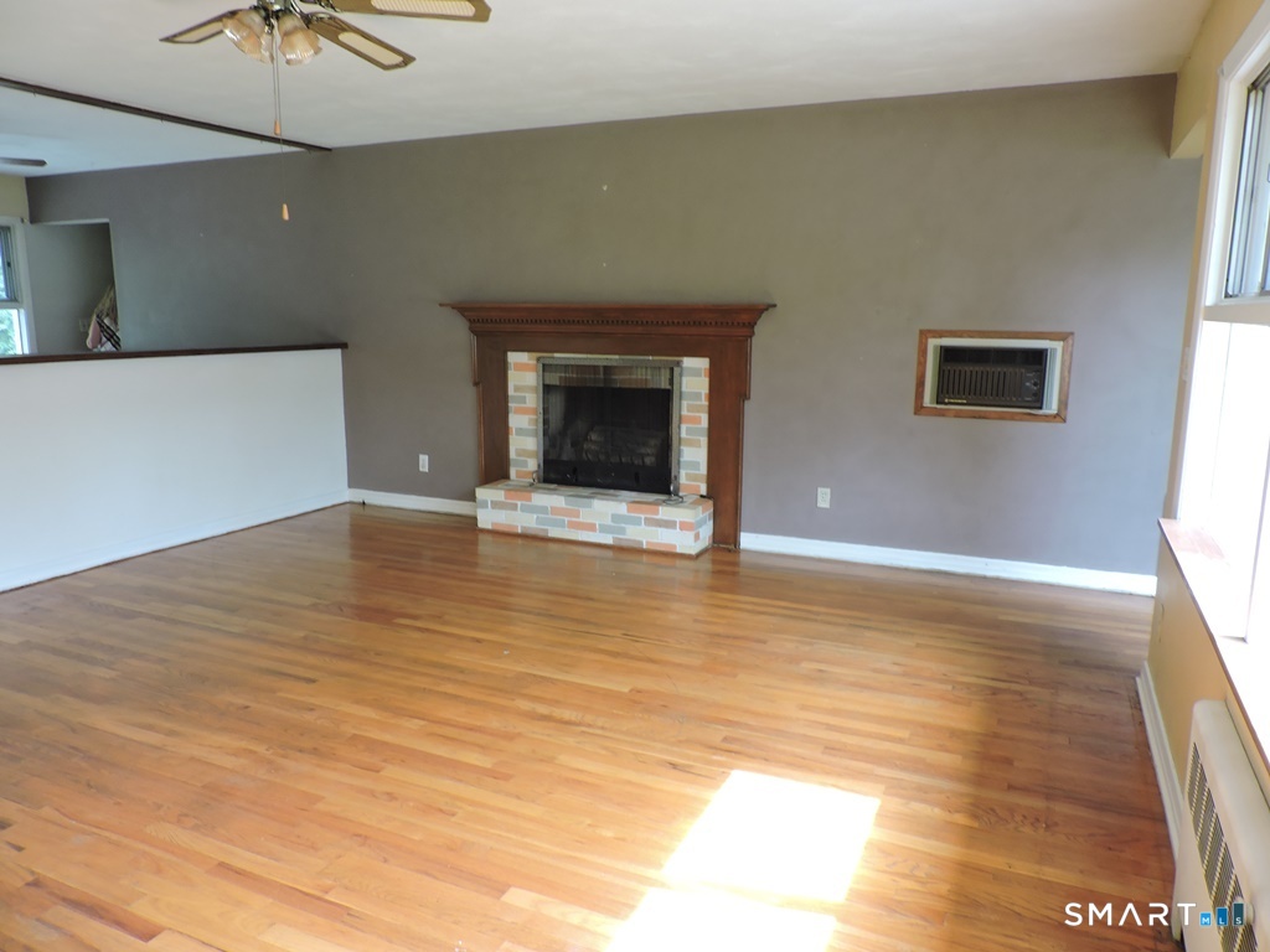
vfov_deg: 56.8
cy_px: 476
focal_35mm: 24
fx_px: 881
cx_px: 635
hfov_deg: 71.6
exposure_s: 1/30
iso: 160
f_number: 3
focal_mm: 4.3
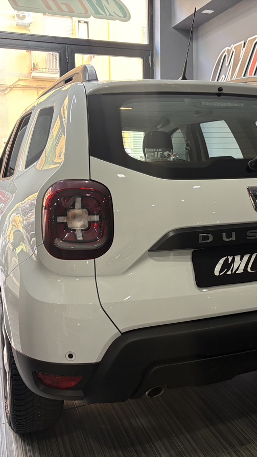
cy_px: 229
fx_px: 461
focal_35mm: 38
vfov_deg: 52.8
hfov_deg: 30.9
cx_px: 178
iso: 80
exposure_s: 1/121
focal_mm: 5.96
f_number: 1.6
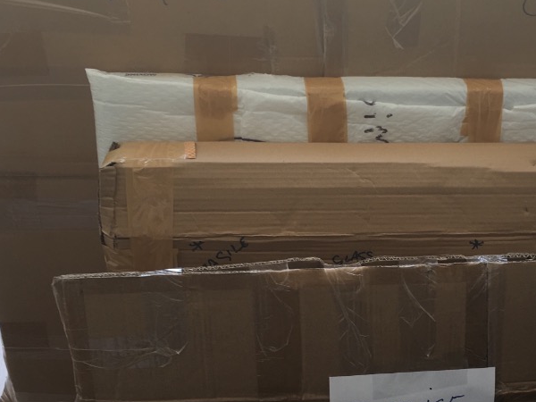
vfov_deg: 25.0
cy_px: 285
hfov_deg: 32.8
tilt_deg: -50.5
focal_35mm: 58
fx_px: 898
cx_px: 377
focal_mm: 4.15
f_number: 2.2
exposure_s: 1/110
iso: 25
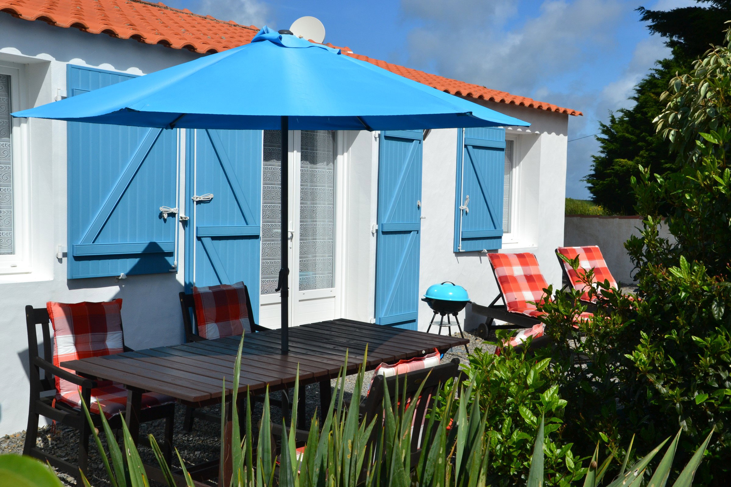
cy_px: 244
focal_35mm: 42
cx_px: 366
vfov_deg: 31.9
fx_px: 853
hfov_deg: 46.4
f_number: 11
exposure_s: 1/500
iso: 320
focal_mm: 28
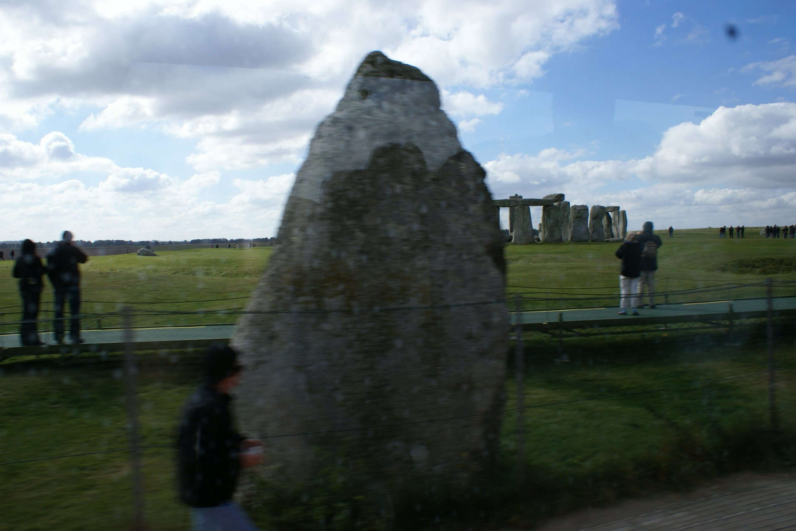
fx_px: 597
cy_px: 266
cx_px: 398
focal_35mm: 27
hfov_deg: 67.4
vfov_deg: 47.9
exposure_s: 1/200
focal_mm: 18
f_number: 10
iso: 100
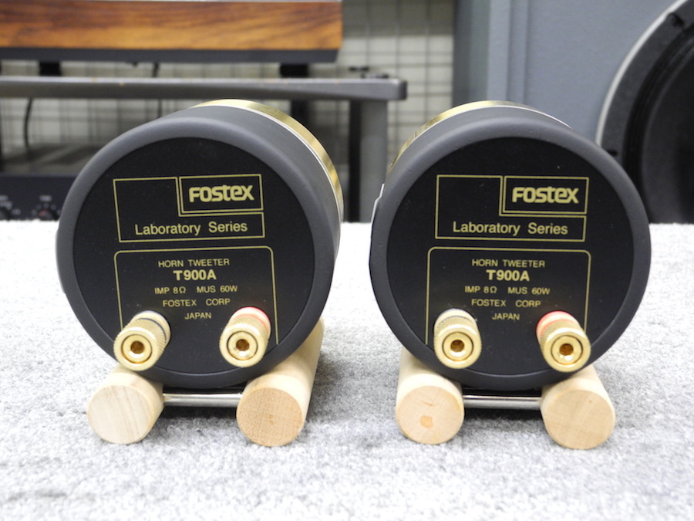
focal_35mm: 45
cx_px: 347
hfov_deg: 42.1
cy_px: 260
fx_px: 902
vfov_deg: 32.2
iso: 400
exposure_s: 1/15.2
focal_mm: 9.7
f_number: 3.2
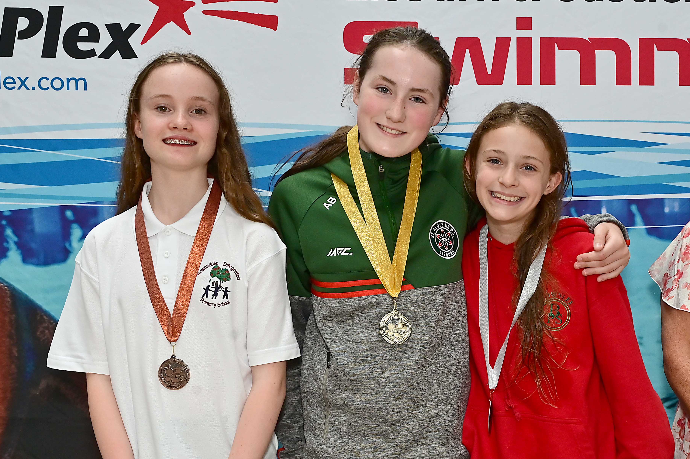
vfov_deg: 24.4
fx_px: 1053
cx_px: 484
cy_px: 322
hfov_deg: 35.7
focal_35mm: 55
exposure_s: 1/160
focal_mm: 34
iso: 1000
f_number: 9
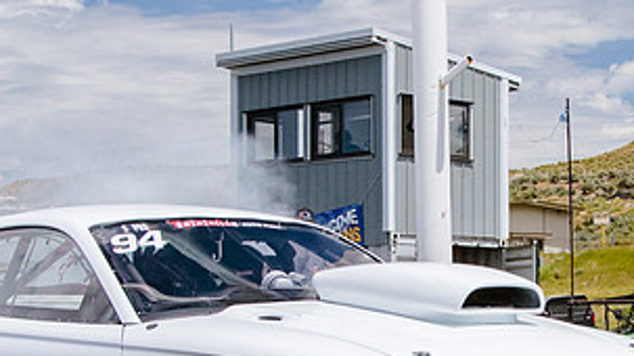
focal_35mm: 121
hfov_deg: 17.6
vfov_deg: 10.0
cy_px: 305
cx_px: 523
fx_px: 2033
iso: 800
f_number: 6.3
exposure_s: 1/4000
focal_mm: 29
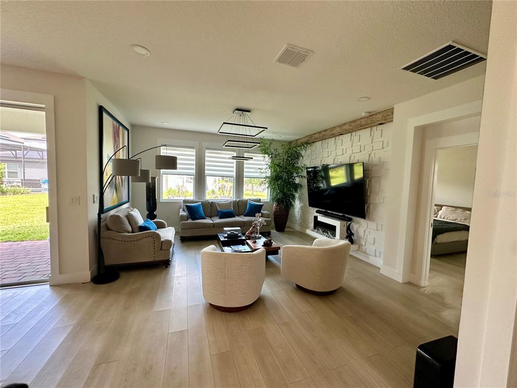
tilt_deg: -3.0
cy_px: 194
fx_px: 209
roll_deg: -1.8
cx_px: 258
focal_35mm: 14
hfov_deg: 102.1
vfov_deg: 85.7
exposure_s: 1/99
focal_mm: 2.22
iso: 250
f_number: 2.2
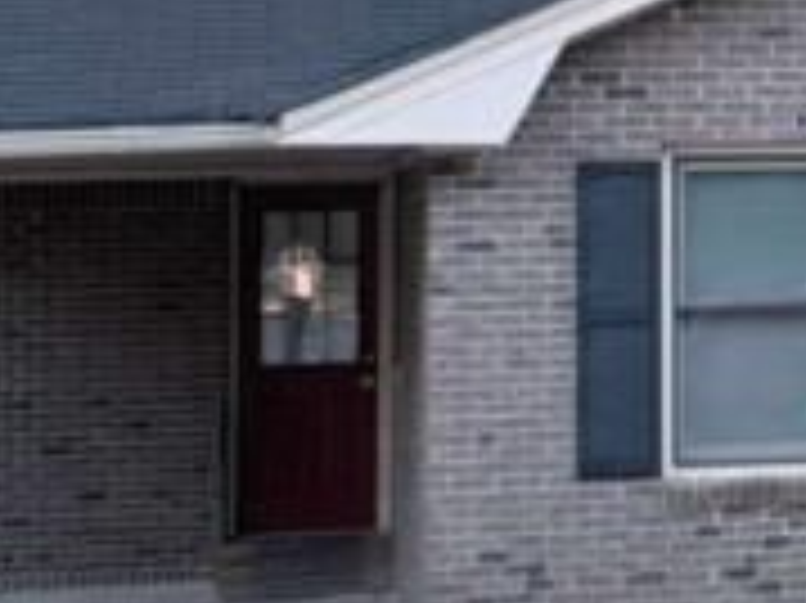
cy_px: -32
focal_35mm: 161
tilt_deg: +3.4
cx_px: 1238
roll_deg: +1.2
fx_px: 3746
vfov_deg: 9.1
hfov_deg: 11.7
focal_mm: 6.93
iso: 80
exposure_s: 1/256
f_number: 1.8
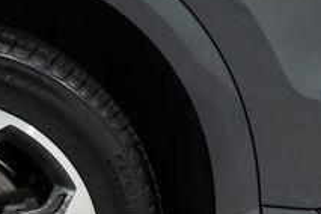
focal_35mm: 126
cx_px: -92
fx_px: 1123
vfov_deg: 10.8
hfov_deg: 15.5
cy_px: 204
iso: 500
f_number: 3.2
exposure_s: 1/50
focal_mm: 28
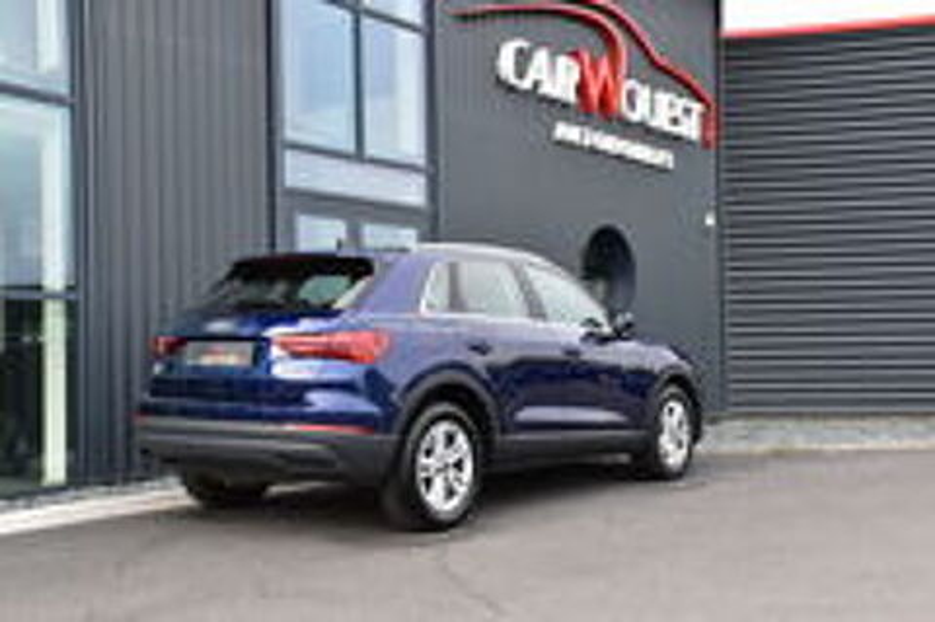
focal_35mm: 45
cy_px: 311
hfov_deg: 43.6
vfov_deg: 29.8
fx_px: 1168
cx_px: 468
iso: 400
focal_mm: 30
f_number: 8
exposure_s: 1/60
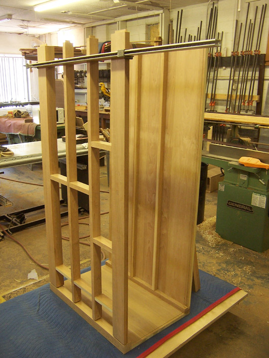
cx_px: 134
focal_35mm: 33
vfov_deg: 55.4
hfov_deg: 42.9
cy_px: 179
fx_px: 342
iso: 140
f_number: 3.4
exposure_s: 1/15
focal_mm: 5.5
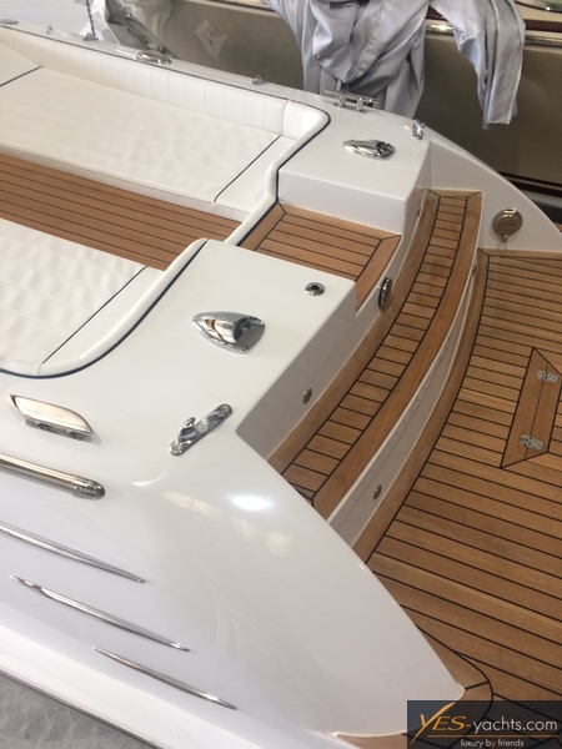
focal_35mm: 29
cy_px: 374
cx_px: 281
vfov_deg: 61.7
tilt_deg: -44.4
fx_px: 628
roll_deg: +3.0
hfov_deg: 48.2
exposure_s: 1/33
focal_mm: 4.15
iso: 40
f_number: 2.2
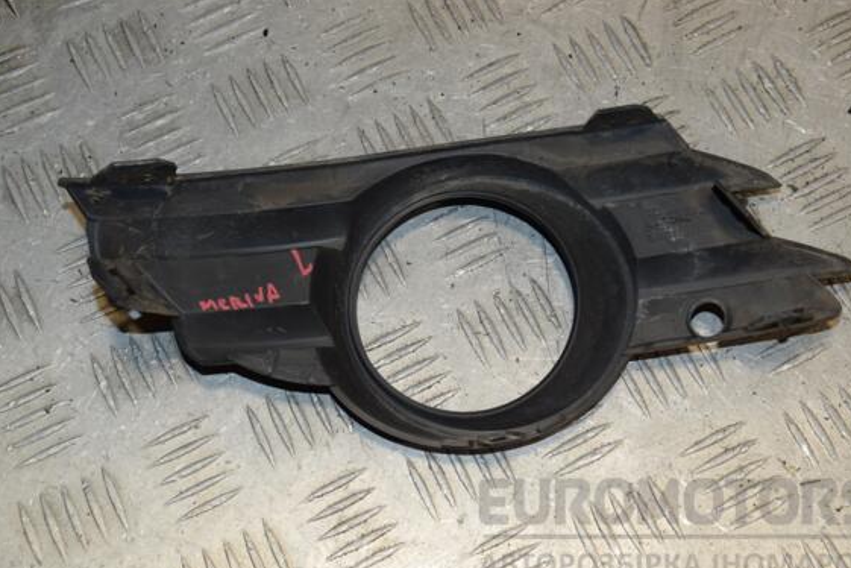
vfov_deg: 22.3
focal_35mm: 61
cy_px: 299
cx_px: 451
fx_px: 1442
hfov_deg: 32.9
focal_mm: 38
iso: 800
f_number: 8
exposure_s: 1/200
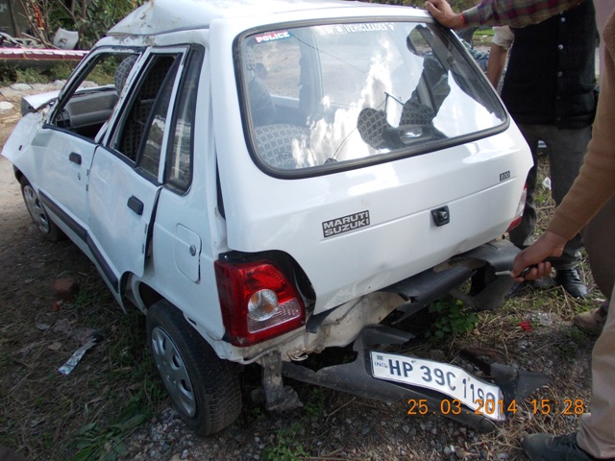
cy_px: 230
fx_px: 497
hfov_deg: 63.4
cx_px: 308
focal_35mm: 28
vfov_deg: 49.7
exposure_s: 1/400
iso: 80
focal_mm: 4
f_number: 2.7
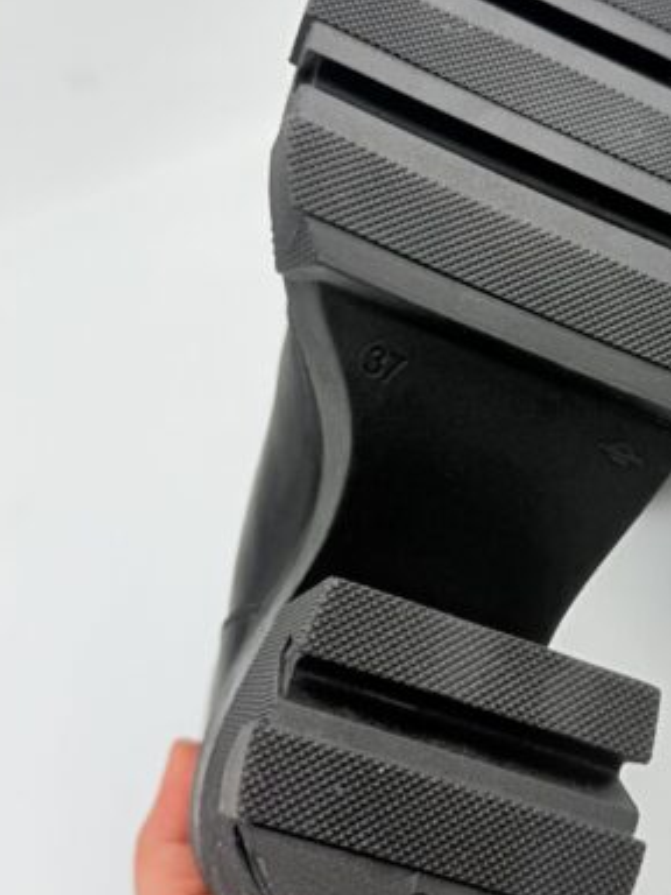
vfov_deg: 38.2
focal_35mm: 50
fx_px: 1292
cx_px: 529
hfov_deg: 28.5
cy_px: 436
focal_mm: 6.76
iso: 80
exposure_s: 1/858
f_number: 1.78
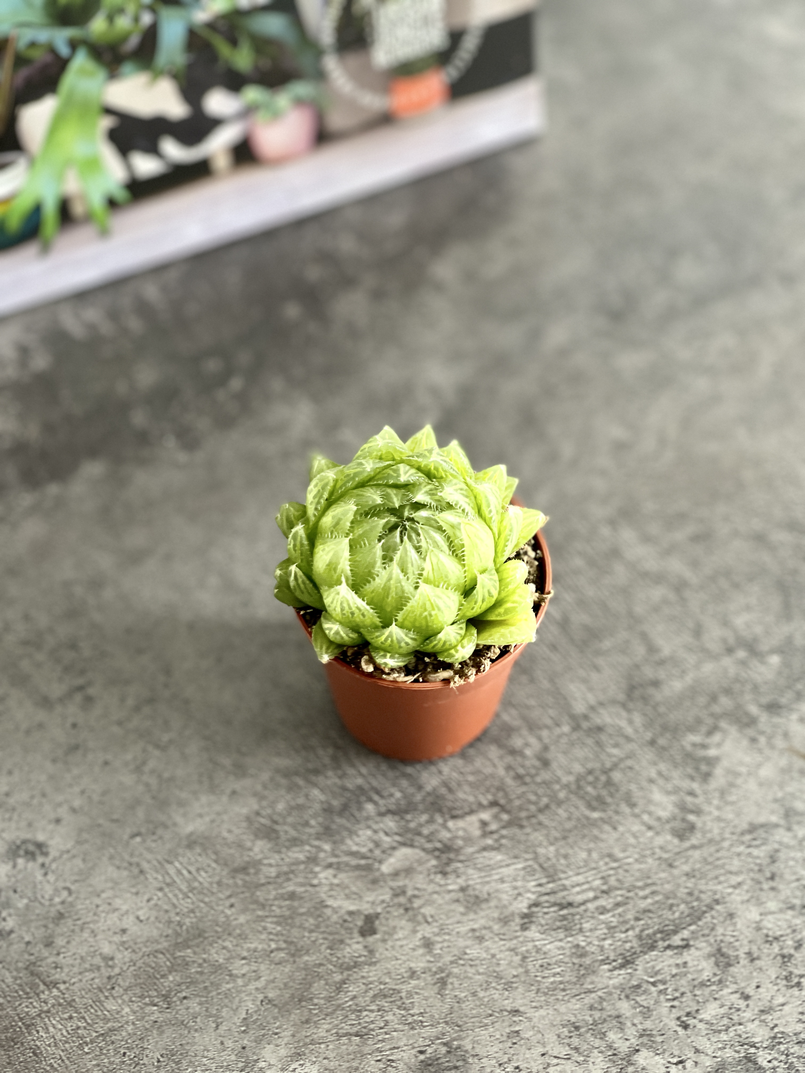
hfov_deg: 22.9
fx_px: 1984
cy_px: 536
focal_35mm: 64
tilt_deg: -57.5
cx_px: 402
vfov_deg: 30.3
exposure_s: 1/75
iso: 250
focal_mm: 7.5
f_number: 2.2
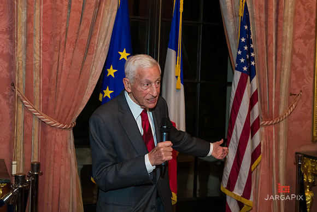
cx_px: 158
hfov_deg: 36.4
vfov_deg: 24.7
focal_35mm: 55
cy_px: 91
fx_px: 482
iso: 3200
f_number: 4
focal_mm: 48
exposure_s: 1/100
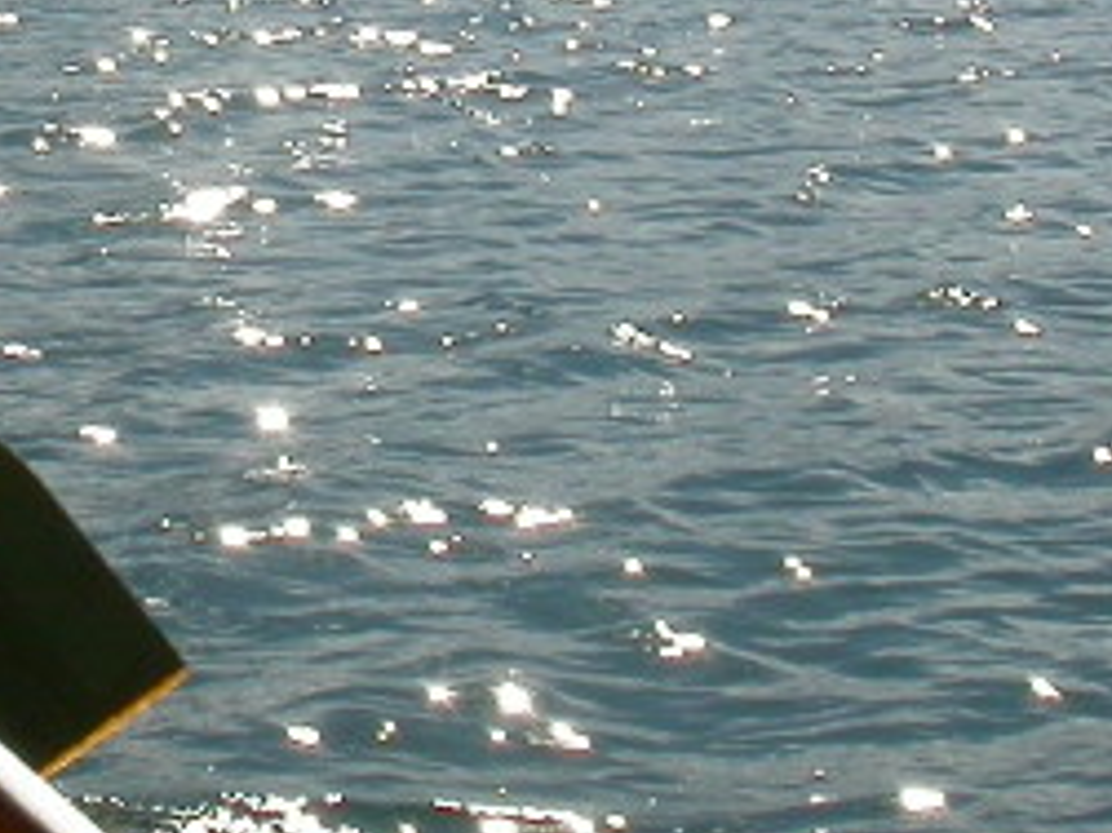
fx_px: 4527
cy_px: 0
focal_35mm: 141
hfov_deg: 13.8
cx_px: 0
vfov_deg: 10.4
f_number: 7.5
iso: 100
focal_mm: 7.85
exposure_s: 1/1050
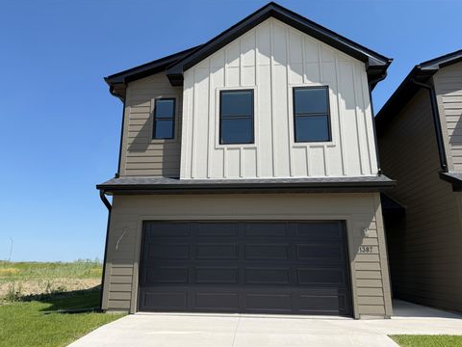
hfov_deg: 69.4
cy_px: 178
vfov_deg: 54.9
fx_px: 334
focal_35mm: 25
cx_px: 224
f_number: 1.78
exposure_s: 1/4975
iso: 80
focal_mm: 6.76
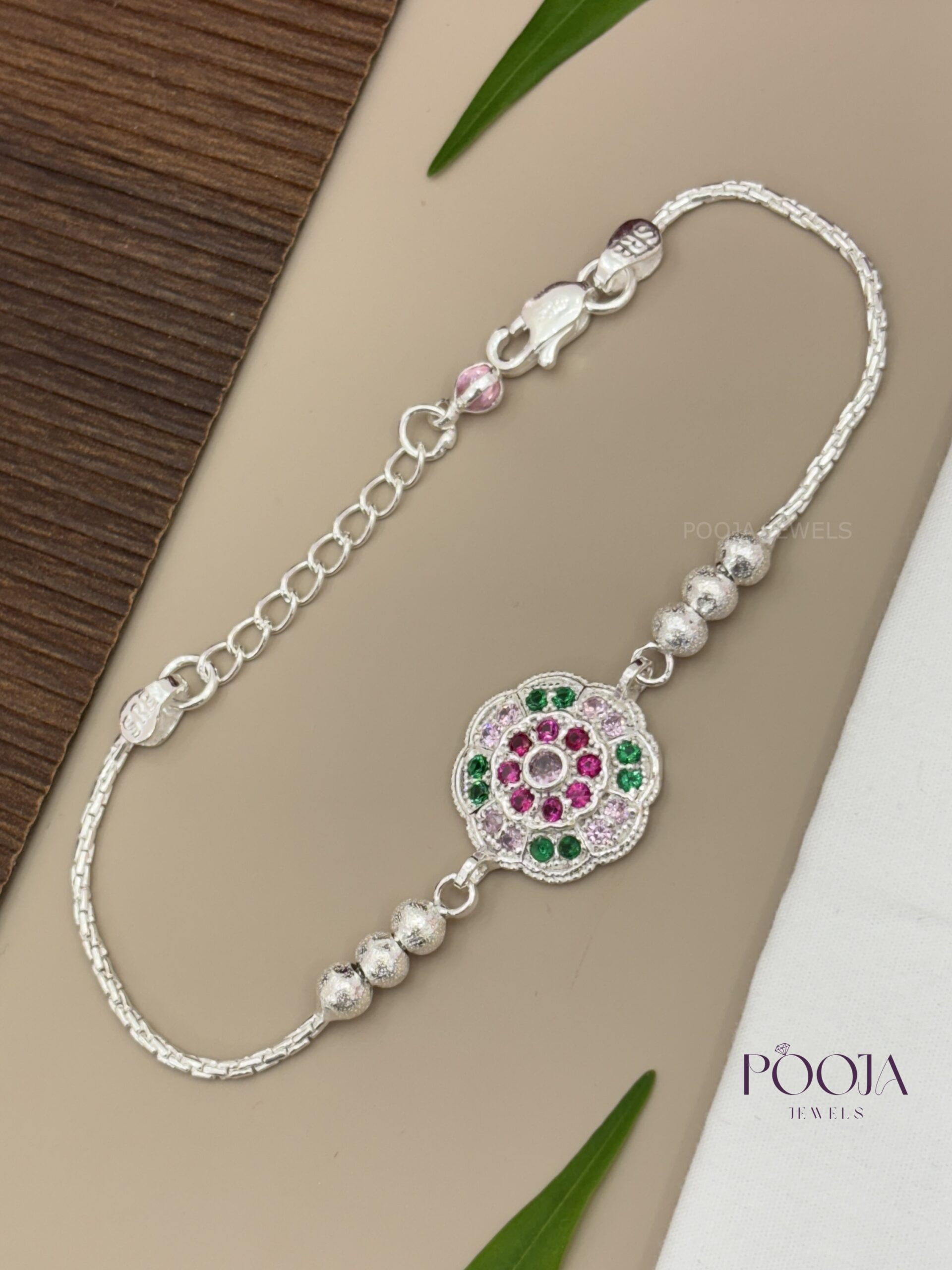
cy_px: 635
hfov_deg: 28.0
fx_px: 1907
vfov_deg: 36.8
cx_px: 476
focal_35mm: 52
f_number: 1.6
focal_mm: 5.96
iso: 25
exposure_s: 1/115
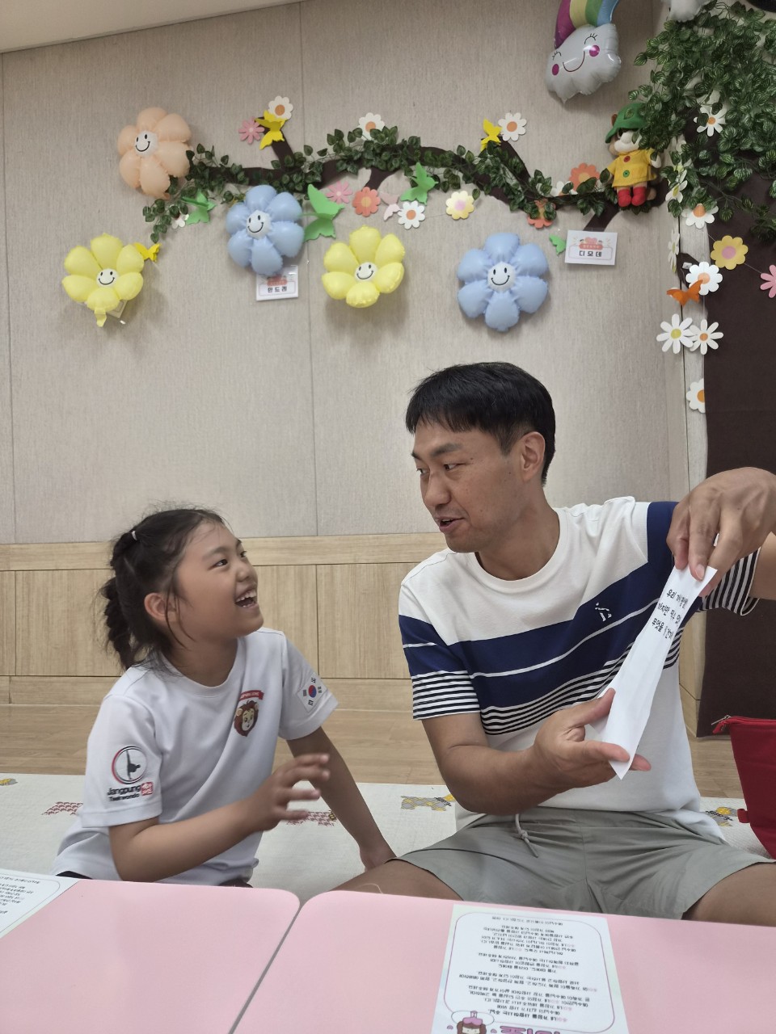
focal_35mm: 23
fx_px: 687
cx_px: 388
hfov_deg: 58.9
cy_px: 517
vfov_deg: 73.9
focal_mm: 5.4
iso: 80
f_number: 1.8
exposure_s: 1/120
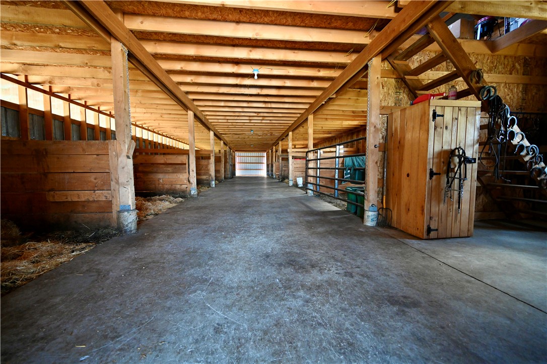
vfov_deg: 81.2
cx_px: 274
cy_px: 182
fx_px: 213
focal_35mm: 14
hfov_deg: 104.3
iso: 3200
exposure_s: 1/125
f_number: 4
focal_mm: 14
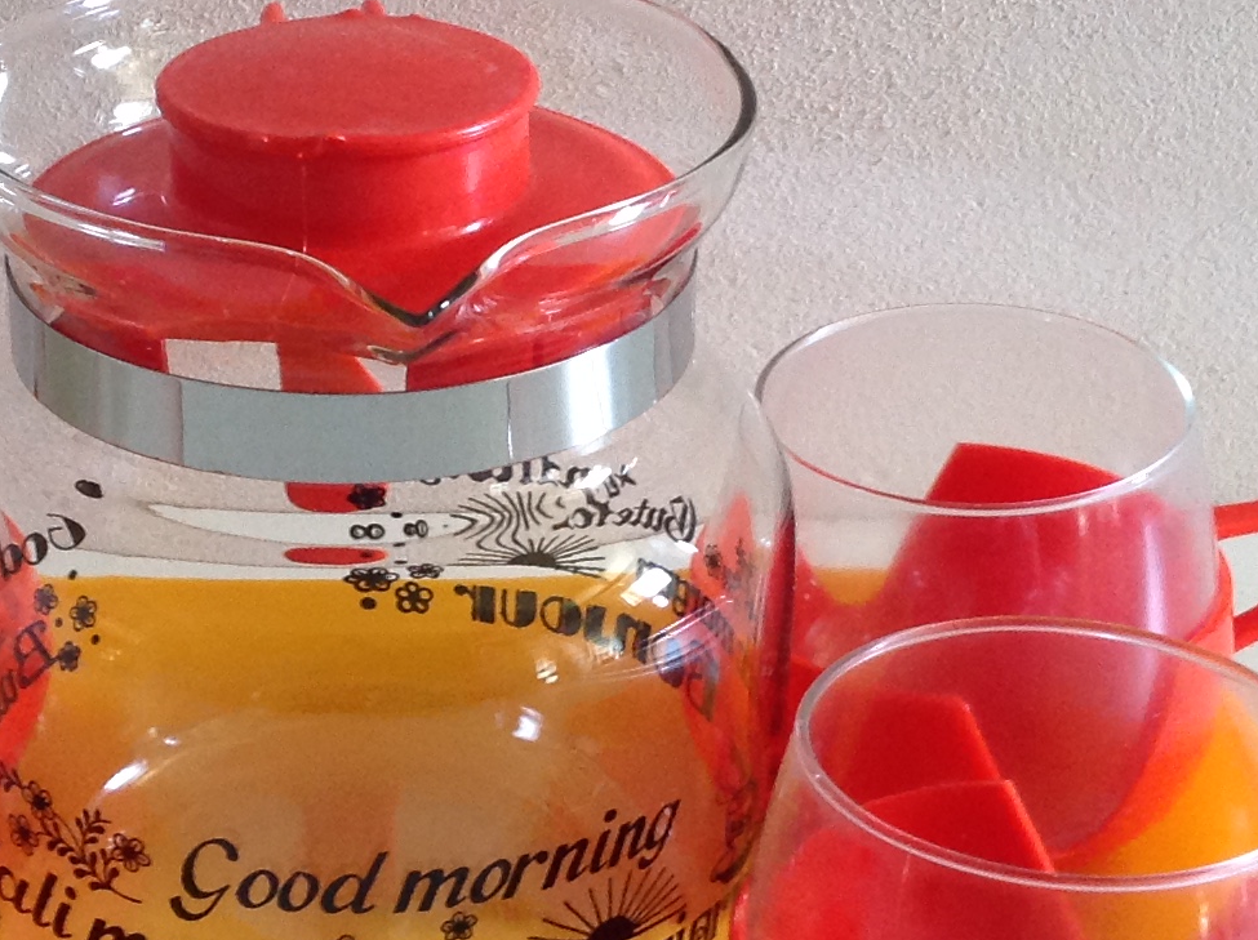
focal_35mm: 93
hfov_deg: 21.0
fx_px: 3376
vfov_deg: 15.9
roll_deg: -0.2
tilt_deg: -26.6
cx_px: 426
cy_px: 547
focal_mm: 4.28
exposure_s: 1/15
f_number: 2.4
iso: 160
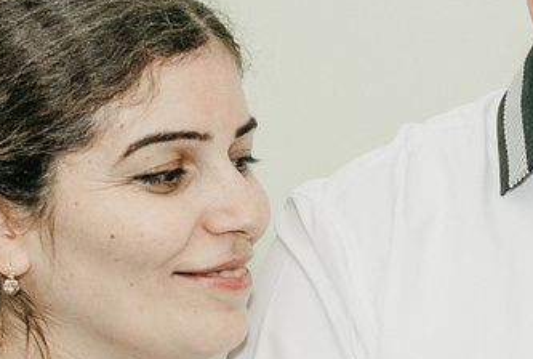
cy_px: 378
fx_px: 3533
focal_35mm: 238
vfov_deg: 5.8
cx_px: 748
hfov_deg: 8.5
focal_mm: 28
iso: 320
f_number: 4.5
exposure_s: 1/160
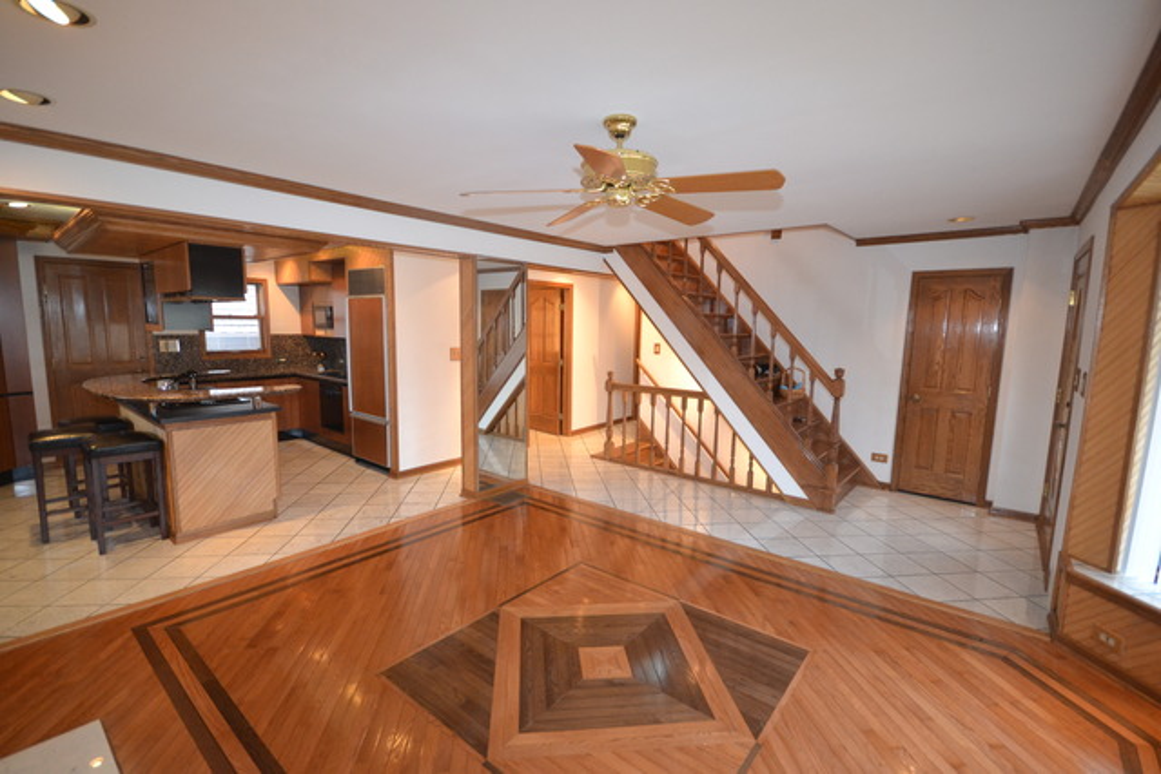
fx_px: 484
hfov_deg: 100.4
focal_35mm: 15
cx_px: 580
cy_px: 387
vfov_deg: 77.4
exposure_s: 1/60
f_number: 4
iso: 1800
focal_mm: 10
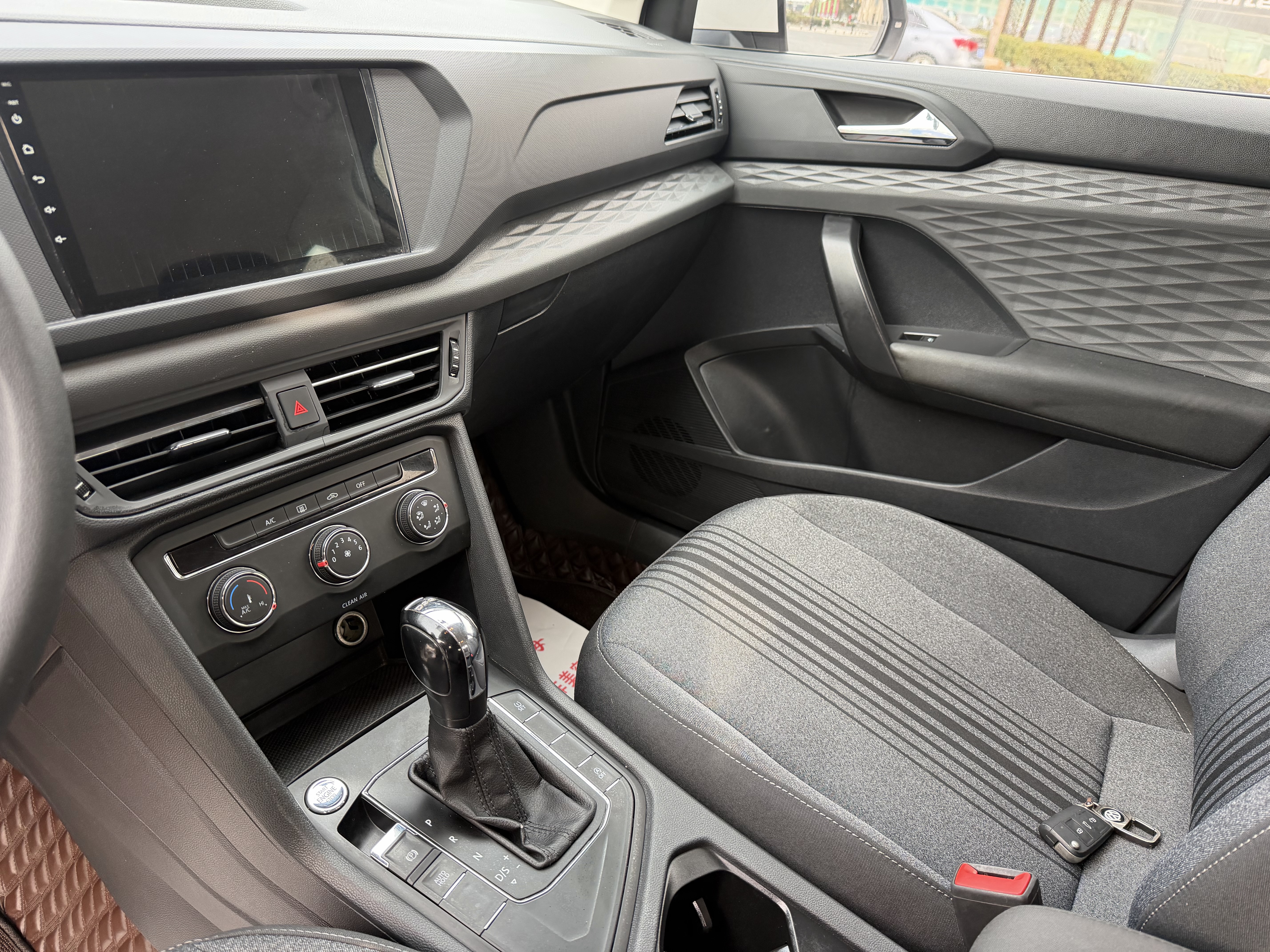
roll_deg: -7.0
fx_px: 881
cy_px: 476
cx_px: 635
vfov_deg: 56.8
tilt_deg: -28.7
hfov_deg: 71.6
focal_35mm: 24
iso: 200
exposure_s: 1/95
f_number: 1.78
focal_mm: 6.76
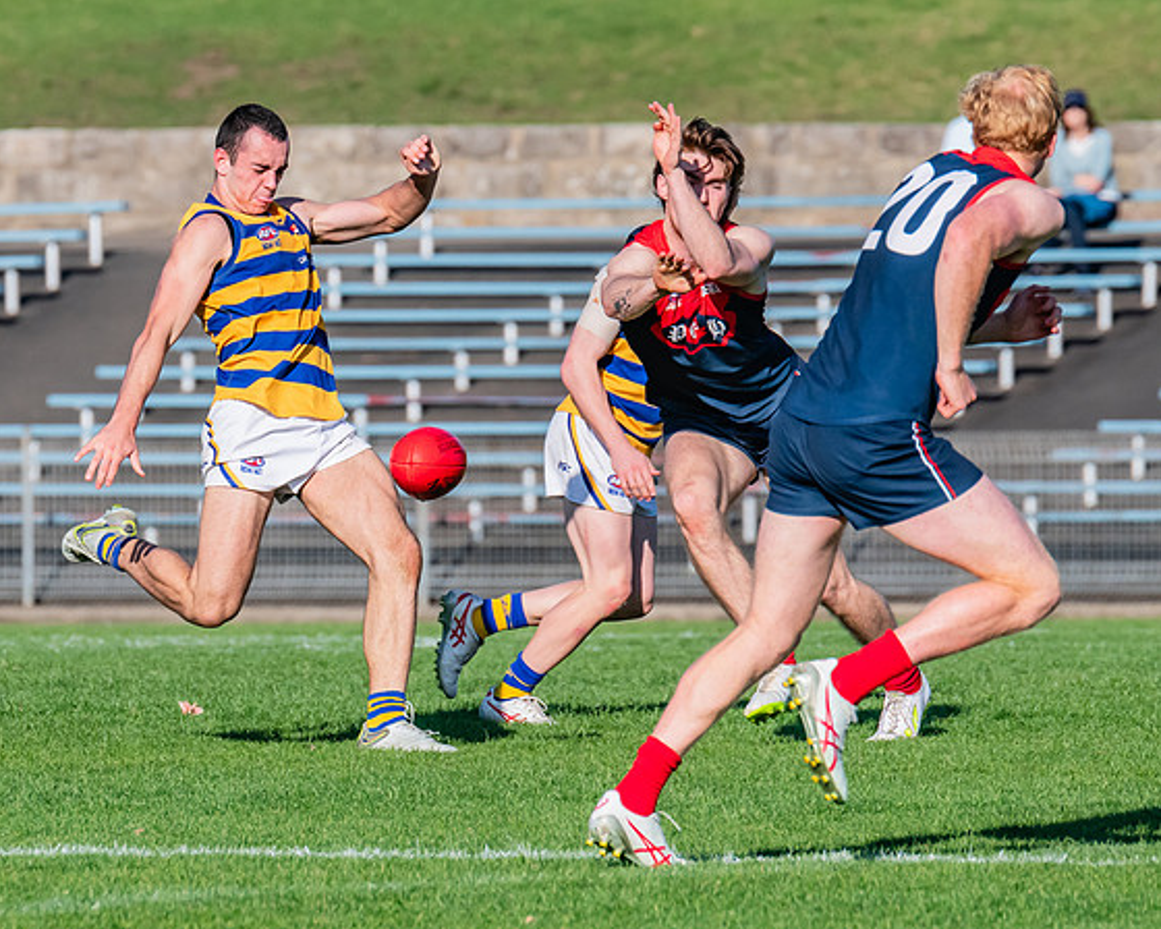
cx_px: 260
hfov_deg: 2.6
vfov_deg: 2.1
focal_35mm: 753
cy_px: 457
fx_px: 25874
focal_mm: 420
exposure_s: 1/1600
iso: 800
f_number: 10
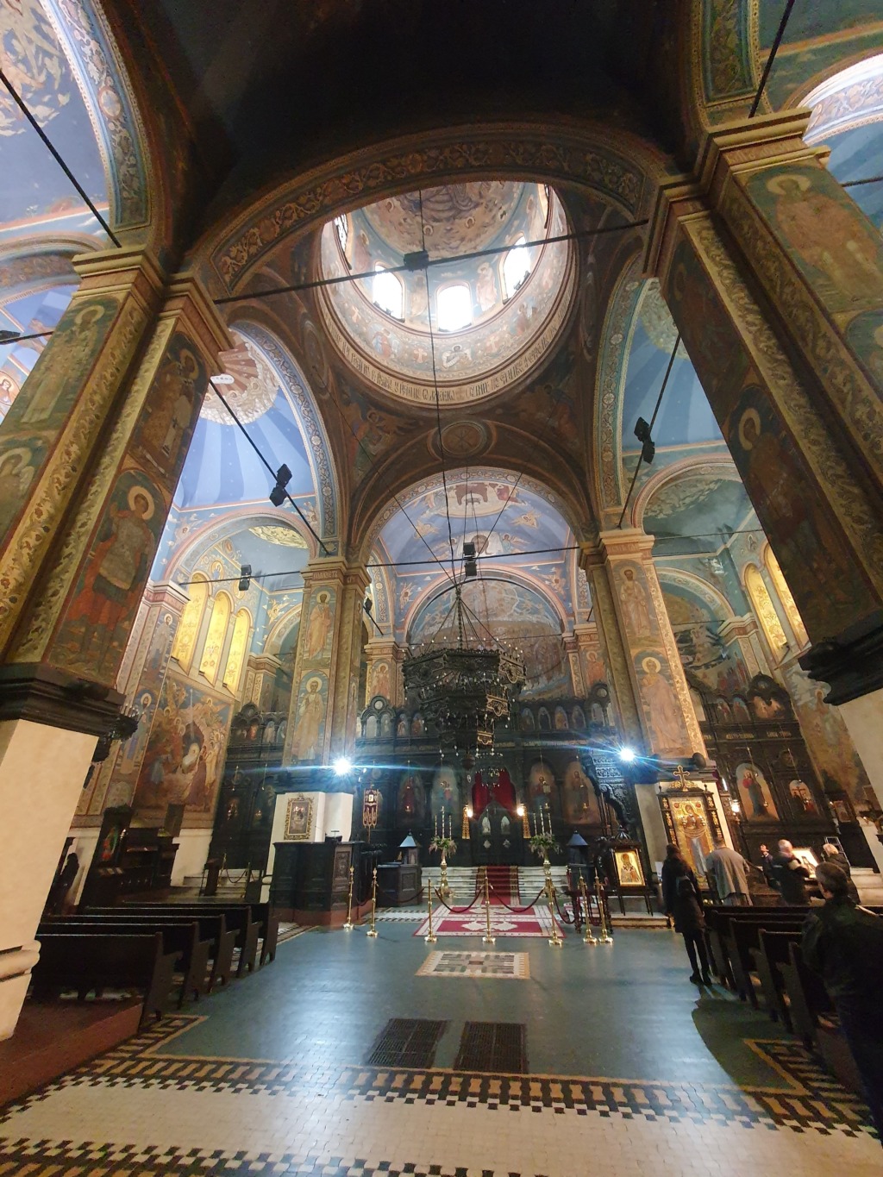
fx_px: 442
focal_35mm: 13
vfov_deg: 106.2
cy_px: 588
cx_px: 442
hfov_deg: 89.9
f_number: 2.2
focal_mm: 1.8
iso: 640
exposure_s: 1/25
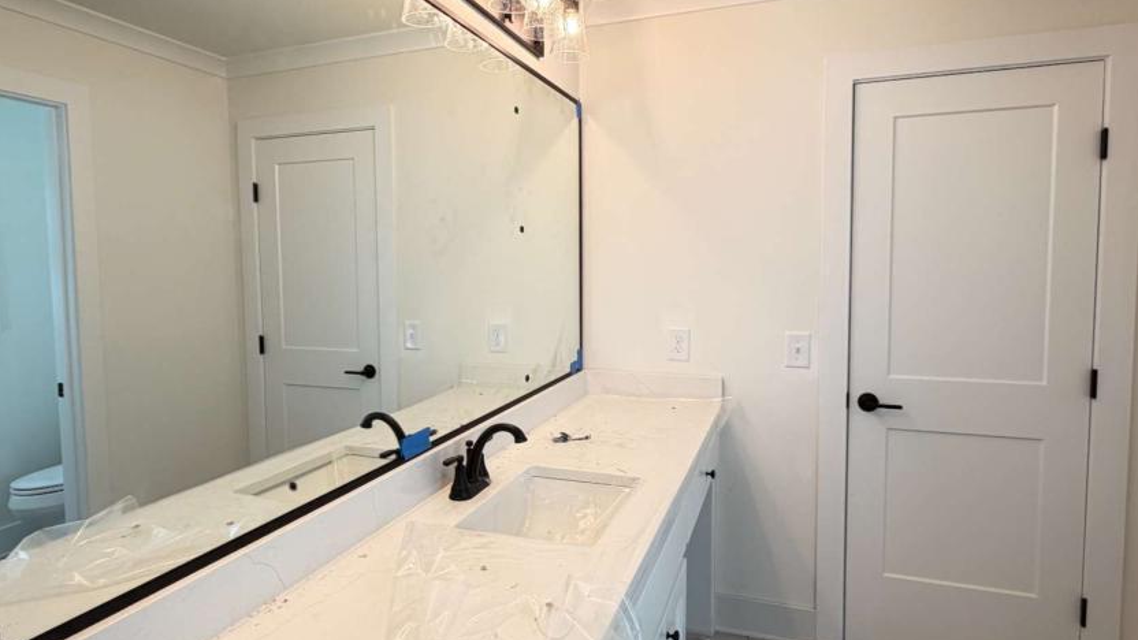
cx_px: 557
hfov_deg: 81.2
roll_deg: +0.9
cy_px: 299
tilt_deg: -2.4
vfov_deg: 51.4
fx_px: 664
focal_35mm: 22
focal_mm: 2.22
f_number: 2.2
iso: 160
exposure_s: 1/120
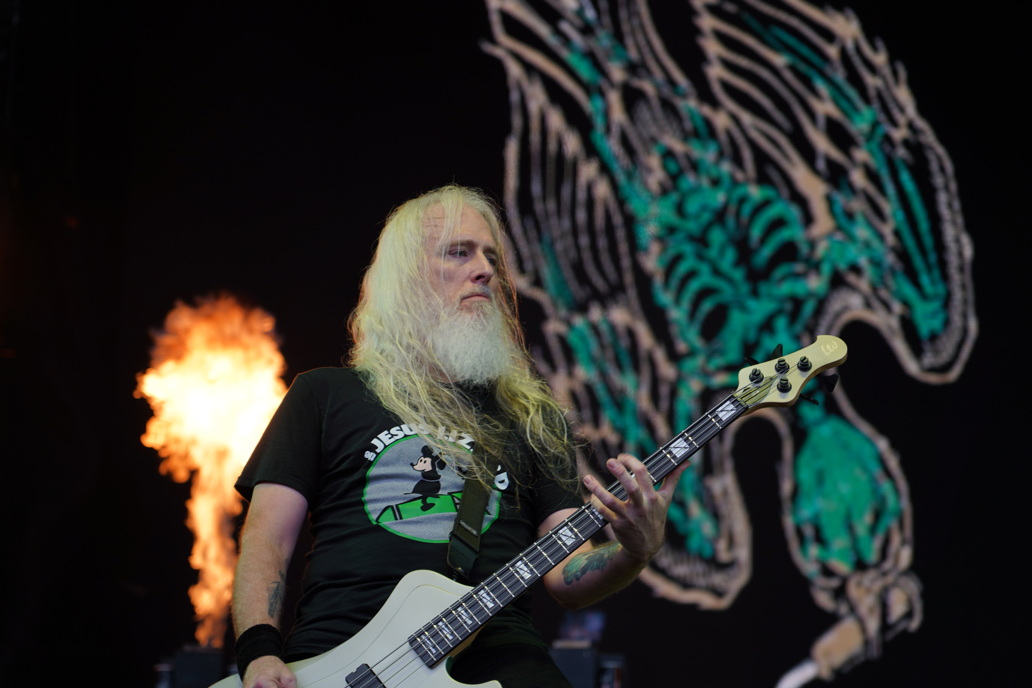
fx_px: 3010
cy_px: 344
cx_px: 516
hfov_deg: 19.5
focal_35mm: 105
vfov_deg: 13.0
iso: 100
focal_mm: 105
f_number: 4
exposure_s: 1/125
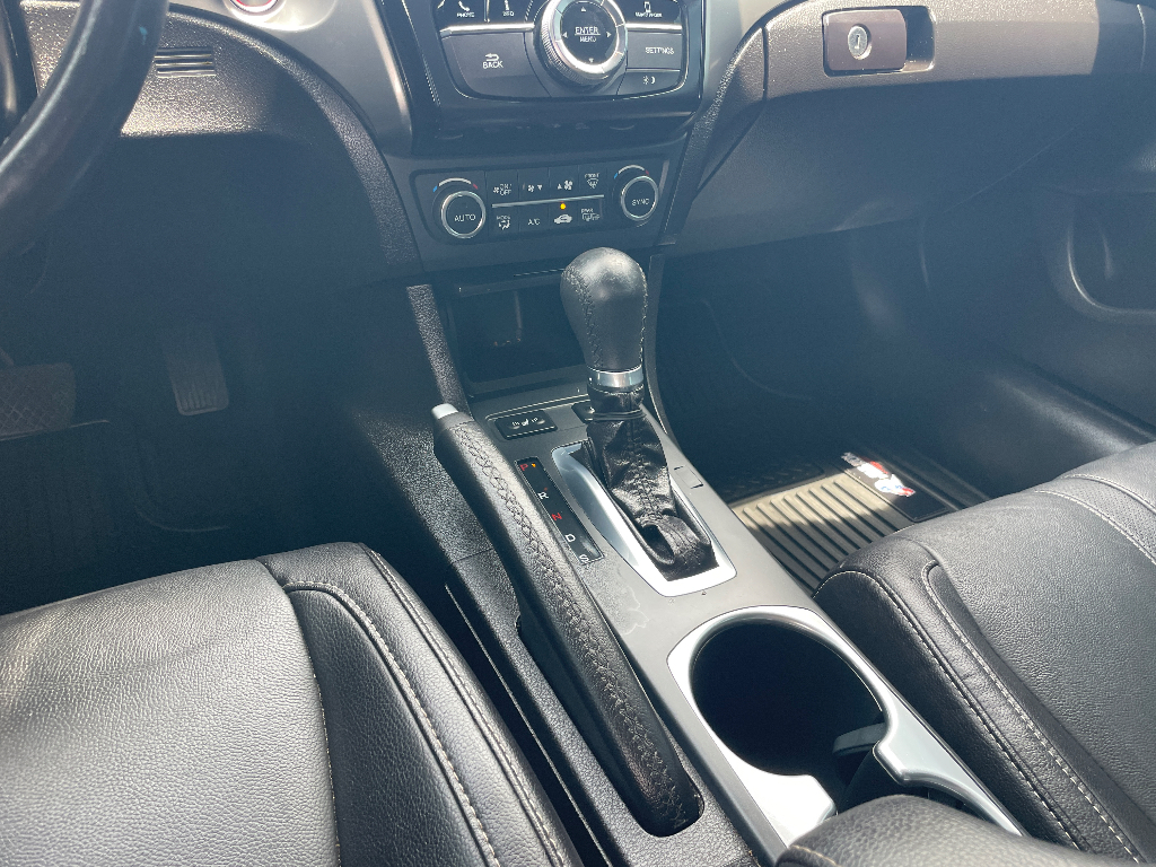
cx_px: 578
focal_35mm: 26
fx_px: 868
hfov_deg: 67.3
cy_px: 434
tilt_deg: -31.6
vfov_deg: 53.1
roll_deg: -3.7
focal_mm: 4.2
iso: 100
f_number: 1.6
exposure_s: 1/121
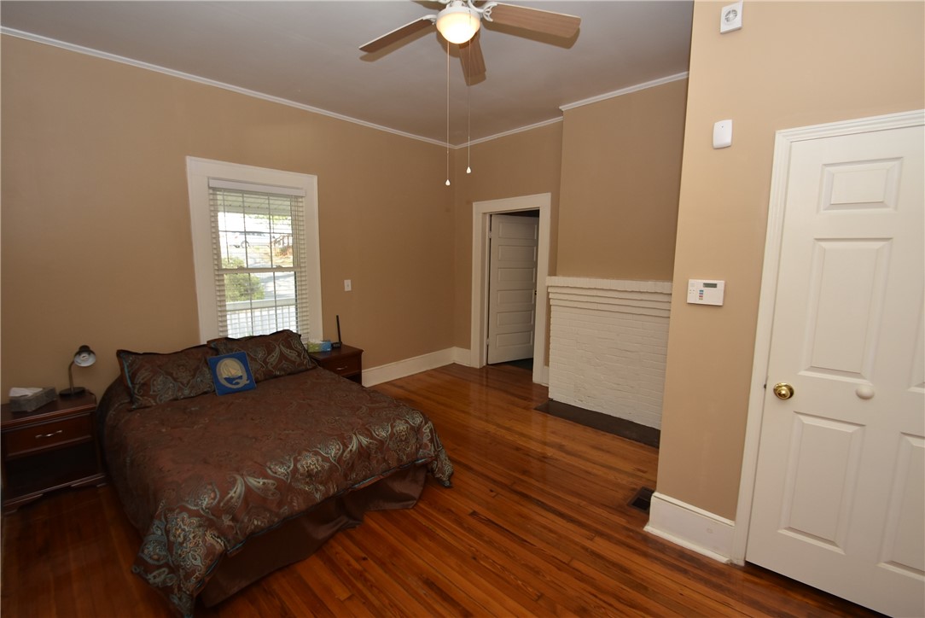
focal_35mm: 15
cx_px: 462
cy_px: 309
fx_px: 386
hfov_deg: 100.4
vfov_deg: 77.4
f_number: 5.6
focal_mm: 10
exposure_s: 1/60
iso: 400
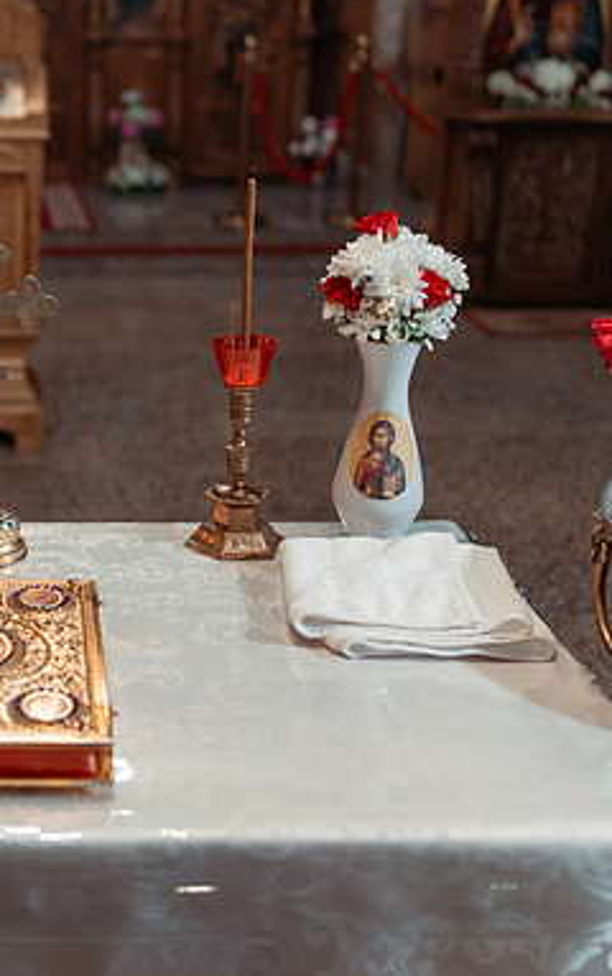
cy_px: 485
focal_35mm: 54
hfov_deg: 22.8
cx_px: -36
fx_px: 1438
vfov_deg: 37.5
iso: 1600
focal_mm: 35
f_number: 2.2
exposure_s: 1/250
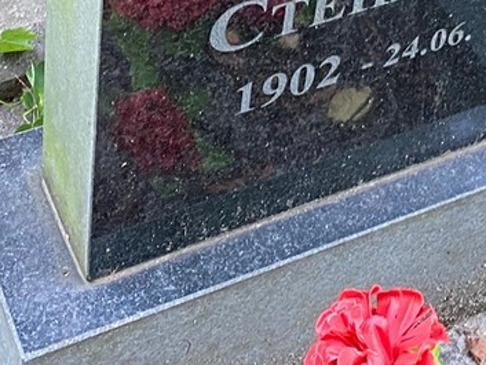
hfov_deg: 18.3
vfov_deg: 12.5
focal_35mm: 106
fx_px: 1489
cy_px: -332
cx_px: 416
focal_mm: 4.25
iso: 125
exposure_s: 1/60
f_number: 1.8
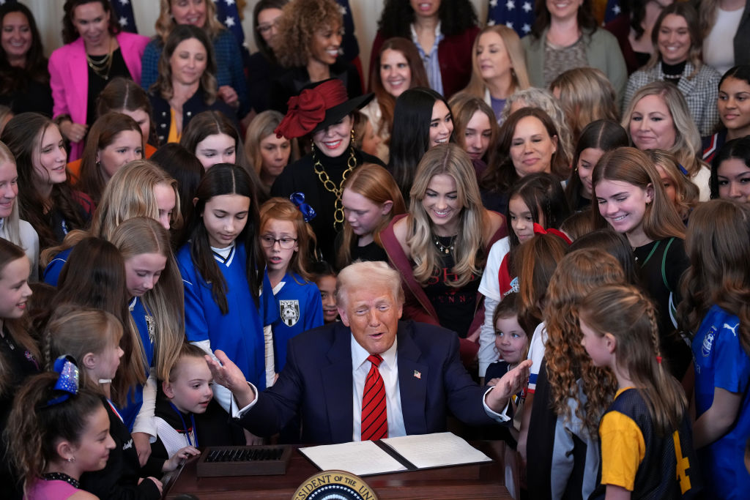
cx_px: 375
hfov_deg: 20.4
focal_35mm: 100
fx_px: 2083
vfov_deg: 13.7
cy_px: 250
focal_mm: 100
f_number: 2.8
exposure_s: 1/250
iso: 4000
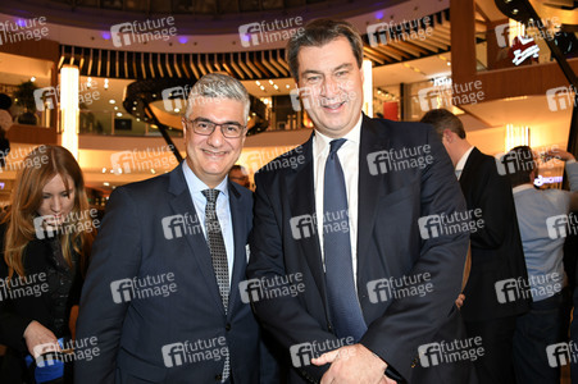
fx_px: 545
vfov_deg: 38.8
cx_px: 289
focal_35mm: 34
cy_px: 192
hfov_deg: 55.8
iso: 800
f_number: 6.3
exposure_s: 1/100
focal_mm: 34
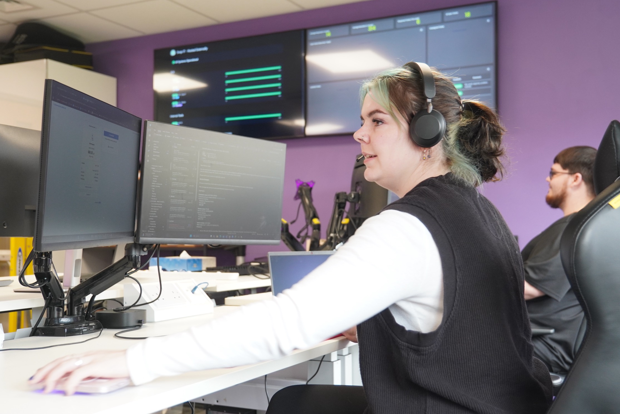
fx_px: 723
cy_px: 203
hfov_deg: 46.4
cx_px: 312
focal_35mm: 42
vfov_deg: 31.9
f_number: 2.8
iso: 640
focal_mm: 26
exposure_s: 1/40
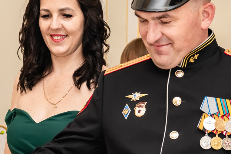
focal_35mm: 152
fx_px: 975
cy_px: 113
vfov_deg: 9.0
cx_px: 133
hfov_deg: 13.5
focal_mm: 37
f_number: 3.5
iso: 500
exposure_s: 1/250
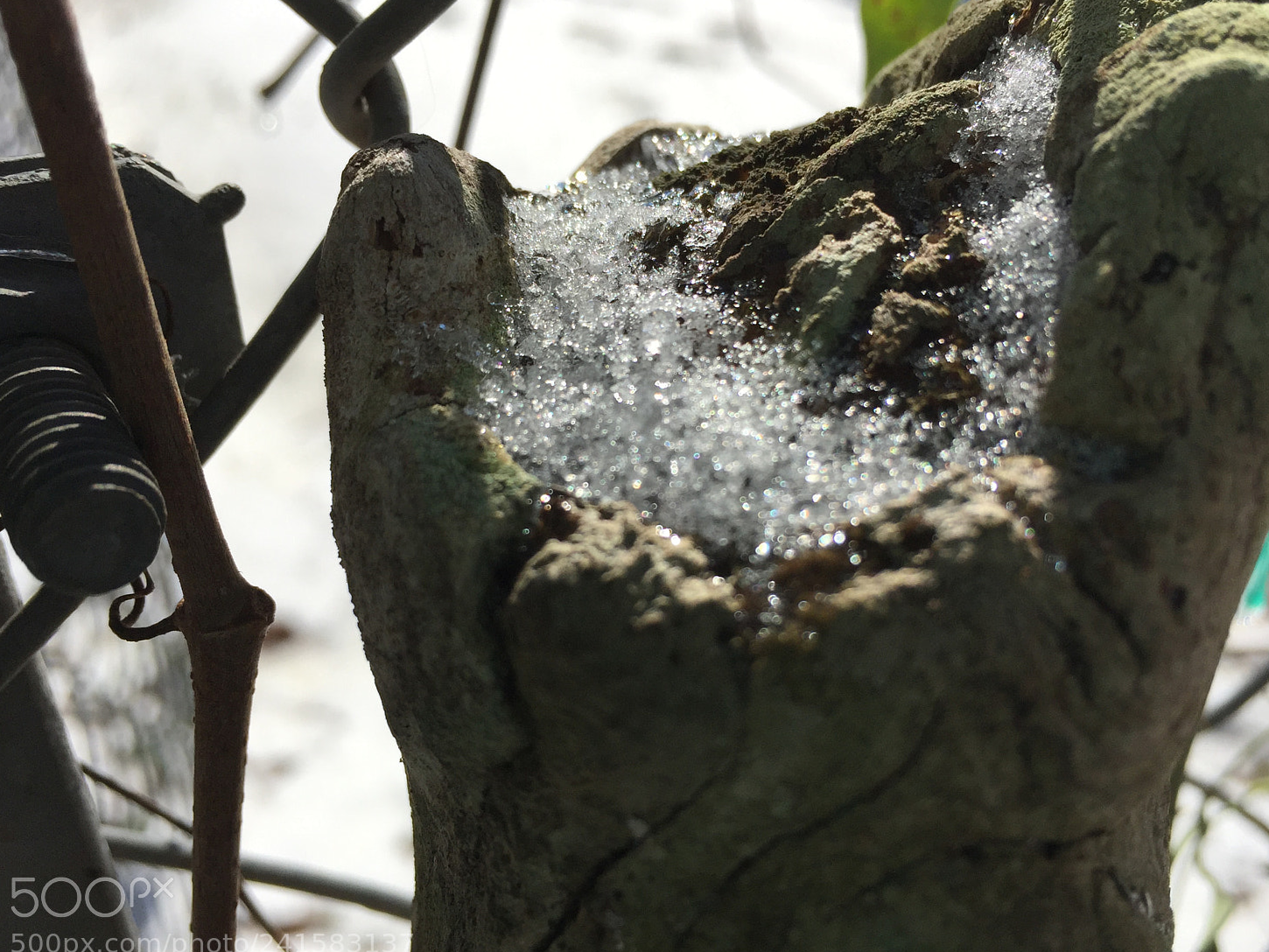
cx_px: 656
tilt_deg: -33.9
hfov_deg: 56.8
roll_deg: -1.1
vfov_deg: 44.2
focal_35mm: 32
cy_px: 487
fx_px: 1173
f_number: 2.2
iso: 32
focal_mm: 4.15
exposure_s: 1/3968
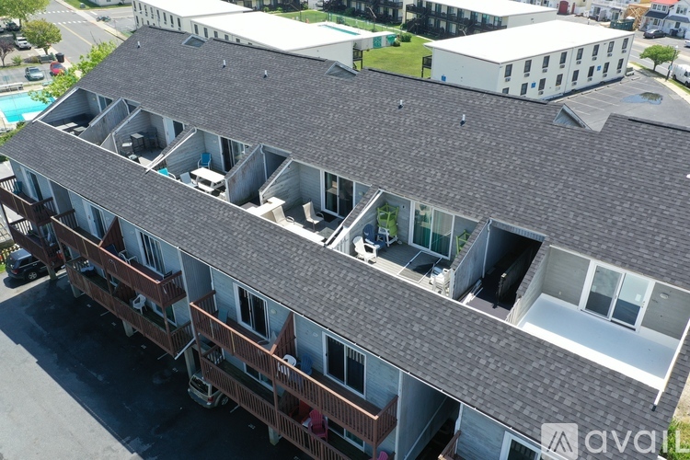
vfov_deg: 46.4
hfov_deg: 65.5
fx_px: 537
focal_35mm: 28
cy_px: 230
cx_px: 345
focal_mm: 10.26
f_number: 5
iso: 100
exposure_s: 1/320
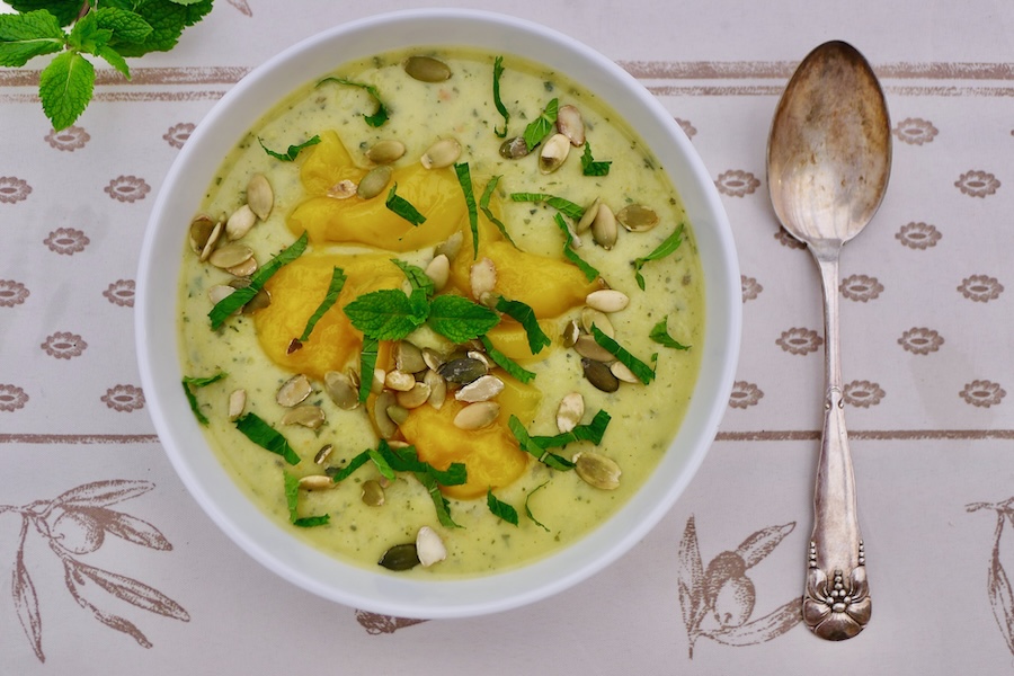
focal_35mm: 40
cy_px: 338
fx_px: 1127
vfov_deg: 33.4
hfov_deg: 48.5
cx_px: 507
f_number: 2.8
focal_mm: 8.5
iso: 80
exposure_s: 1/200
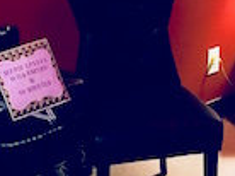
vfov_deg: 12.6
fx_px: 786
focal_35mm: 116
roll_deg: -0.9
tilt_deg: -18.3
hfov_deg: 16.9
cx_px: 175
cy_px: 15
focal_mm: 4.15
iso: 320
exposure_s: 1/15
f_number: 2.2
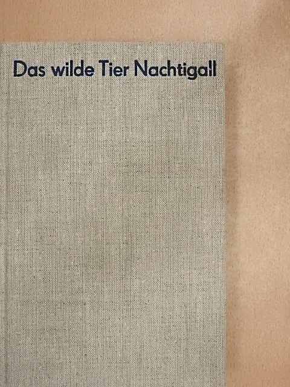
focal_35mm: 40
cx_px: 145
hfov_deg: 36.0
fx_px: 447
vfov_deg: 46.8
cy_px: 194
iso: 1600
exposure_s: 1/80
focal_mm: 7.2
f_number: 3.8
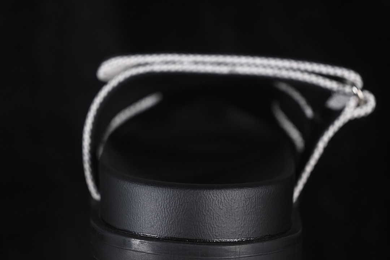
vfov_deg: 18.2
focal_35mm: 75
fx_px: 812
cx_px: 195
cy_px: 130
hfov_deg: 27.0
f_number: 6.3
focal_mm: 50
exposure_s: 1/80
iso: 160
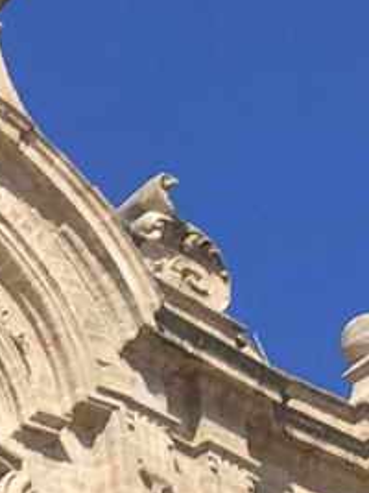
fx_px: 2390
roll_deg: +1.7
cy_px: 1106
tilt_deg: +21.6
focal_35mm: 168
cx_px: -249
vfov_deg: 10.4
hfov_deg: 8.6
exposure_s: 1/2703
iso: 25
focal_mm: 4
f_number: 1.8
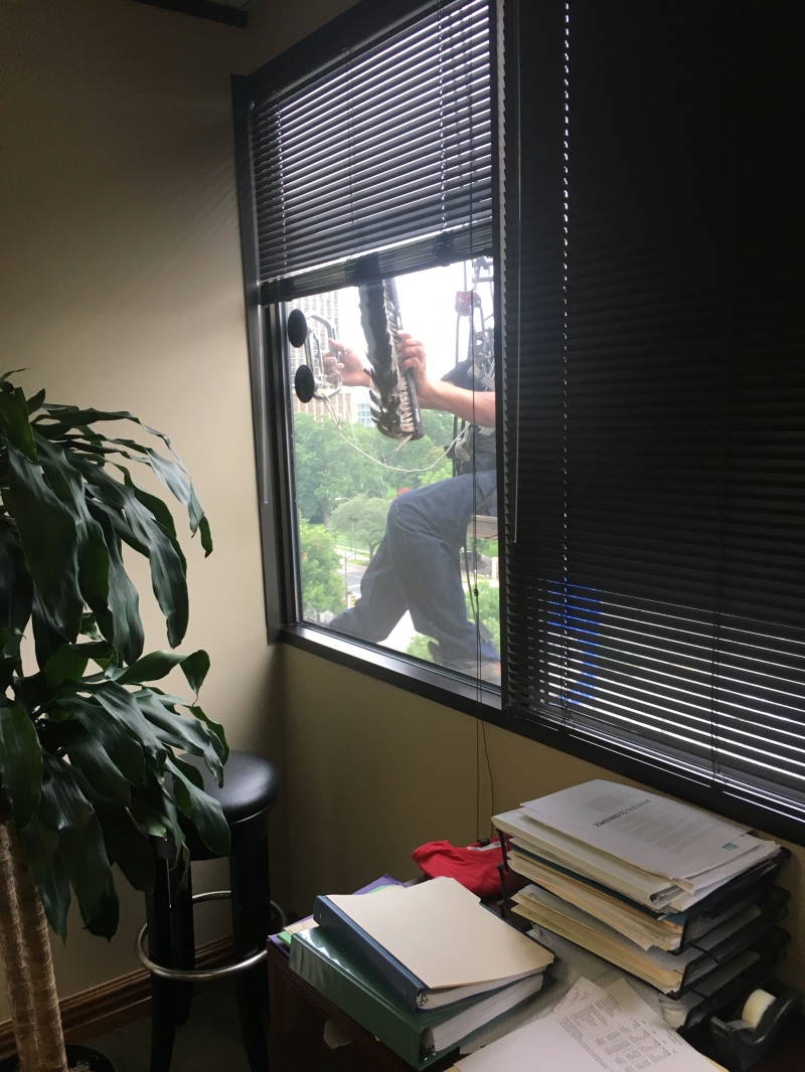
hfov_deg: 48.2
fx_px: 899
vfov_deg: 61.6
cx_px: 402
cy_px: 536
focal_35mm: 29
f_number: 2.2
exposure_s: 1/30
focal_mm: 4.15
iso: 40
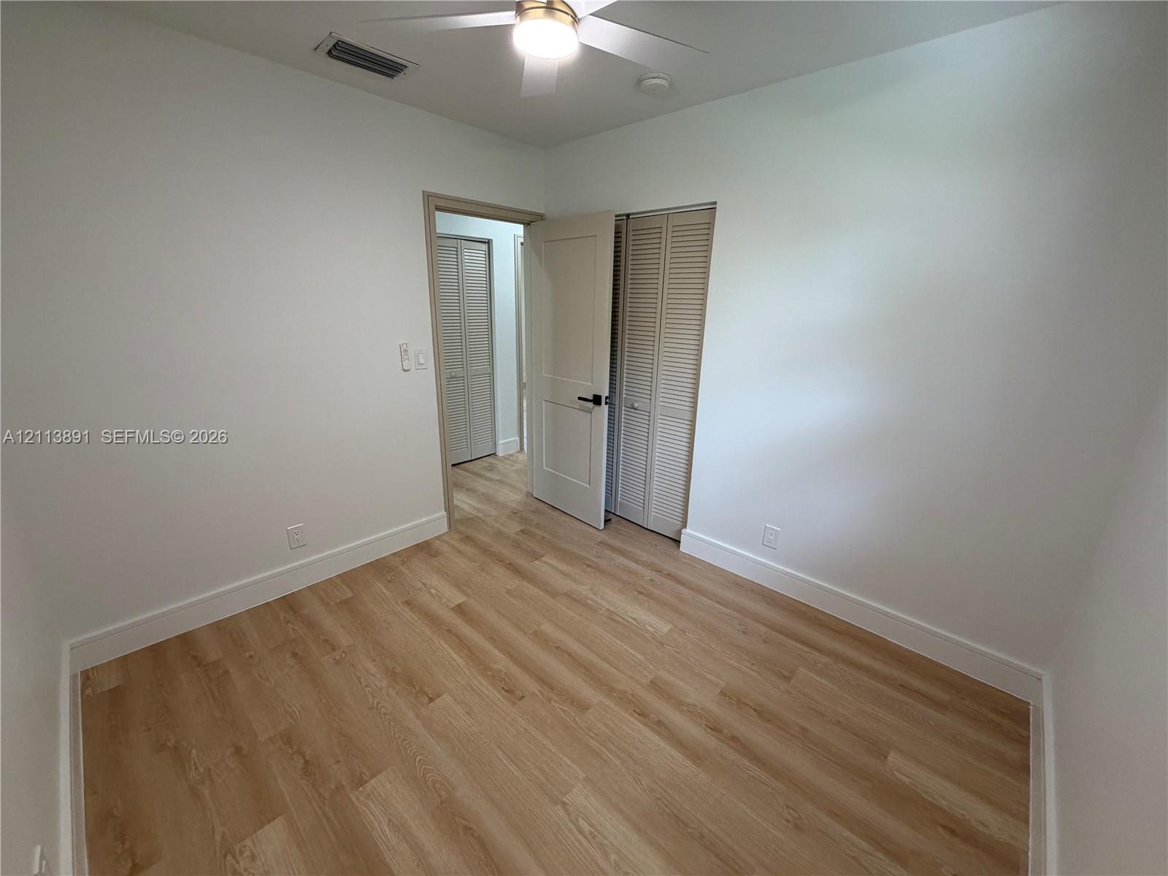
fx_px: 472
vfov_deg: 85.7
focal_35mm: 14
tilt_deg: -16.1
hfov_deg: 102.1
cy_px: 438
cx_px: 584
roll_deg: -0.5
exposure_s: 1/121
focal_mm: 2.22
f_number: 2.2
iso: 250
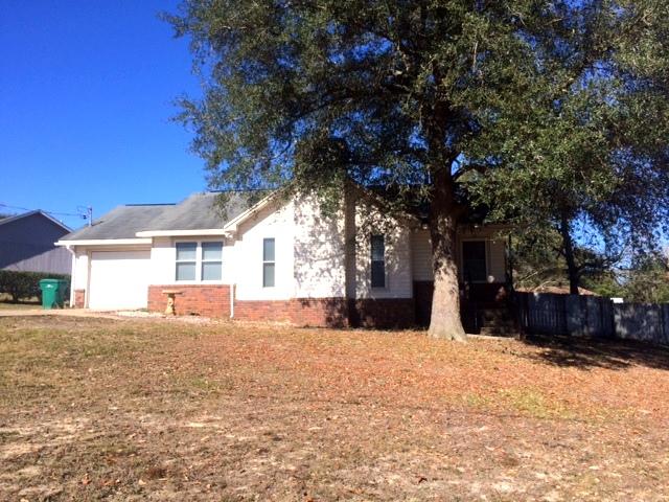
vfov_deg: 48.2
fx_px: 560
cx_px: 334
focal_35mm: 29
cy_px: 251
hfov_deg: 61.7
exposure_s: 1/1866
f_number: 2.2
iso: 32
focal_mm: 4.15
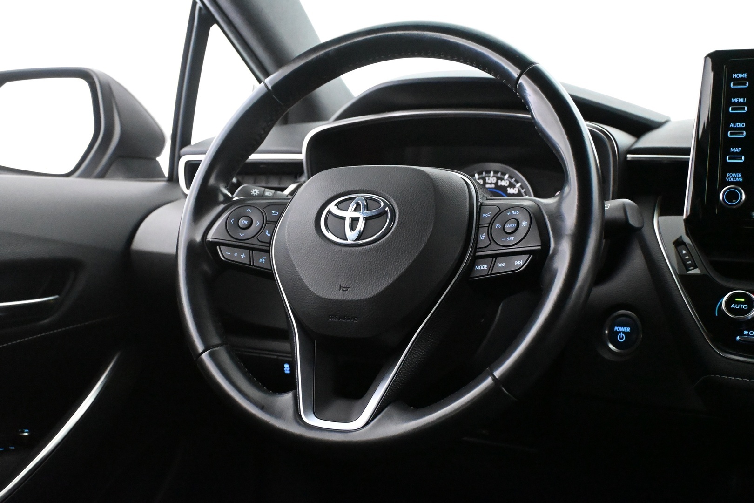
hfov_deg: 46.4
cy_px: 252
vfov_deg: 31.9
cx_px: 377
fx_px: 880
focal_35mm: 42
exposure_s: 1/60
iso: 10000
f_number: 4.5
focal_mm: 28
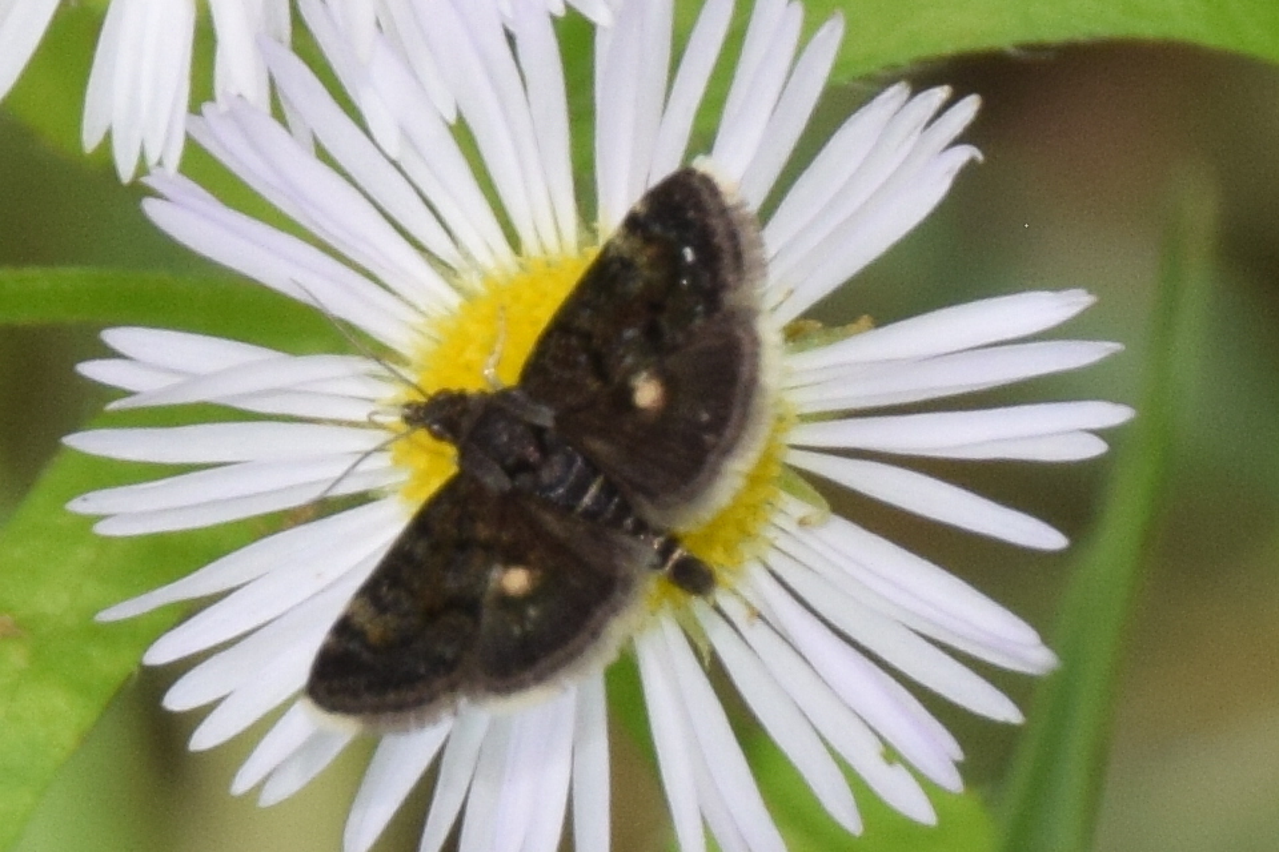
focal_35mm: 210
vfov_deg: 6.5
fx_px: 7460
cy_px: 426
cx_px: 640
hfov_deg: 9.8
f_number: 16
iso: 400
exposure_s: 1/160
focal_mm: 140
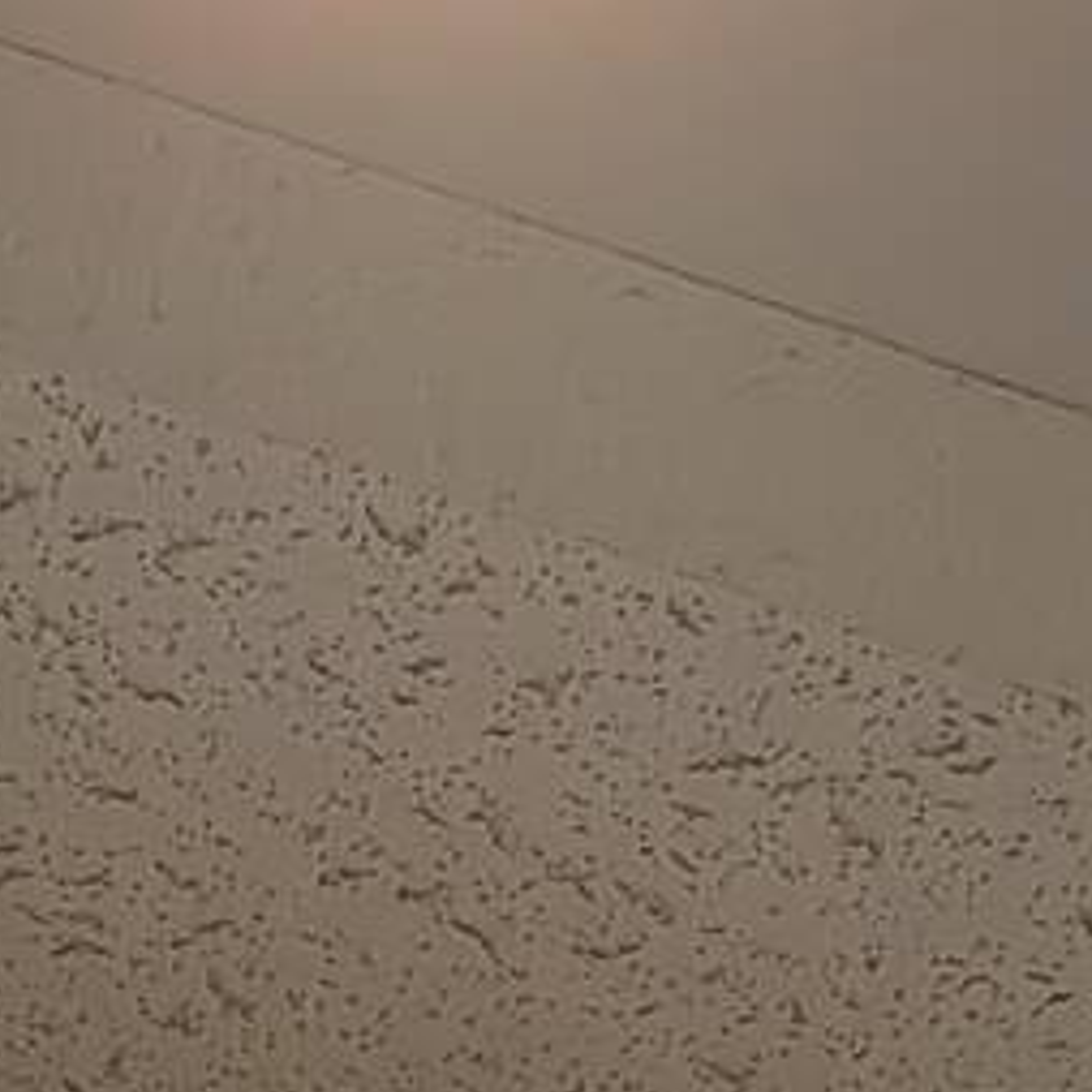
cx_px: -127
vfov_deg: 11.4
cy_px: 2399
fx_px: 4783
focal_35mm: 134
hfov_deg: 12.8
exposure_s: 1/503
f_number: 1.68
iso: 498
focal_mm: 6.9
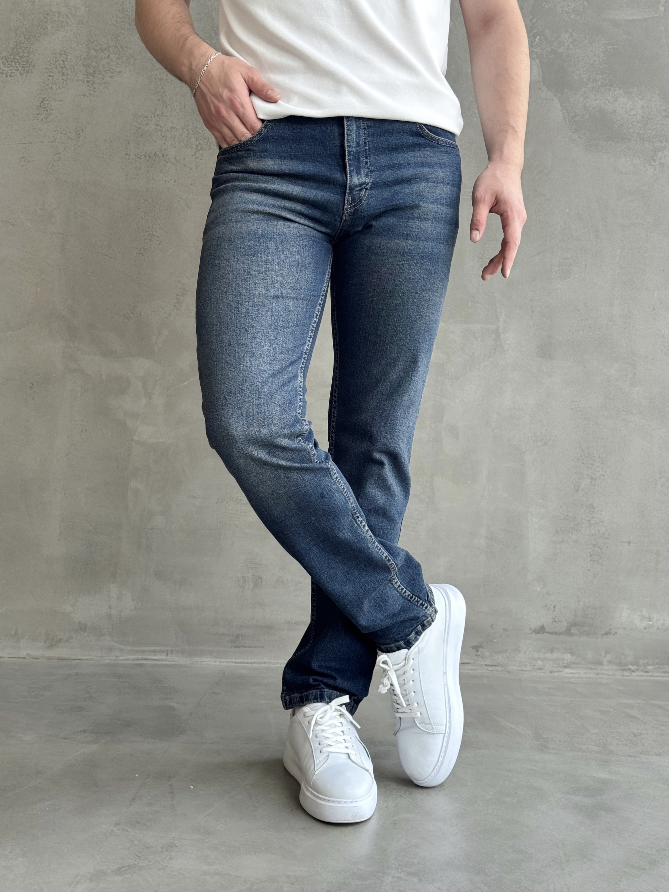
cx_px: 334
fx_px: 1237
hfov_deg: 30.3
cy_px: 446
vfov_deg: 39.7
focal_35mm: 48
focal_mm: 6.76
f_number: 1.78
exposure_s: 1/246
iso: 64
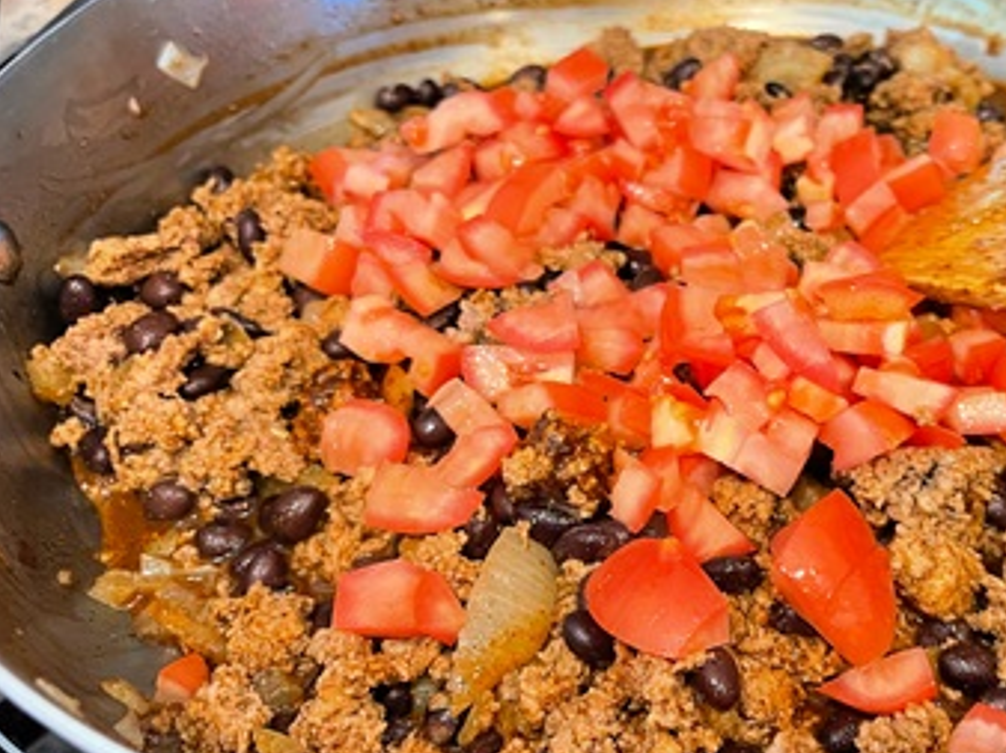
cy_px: 371
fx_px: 1075
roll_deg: +5.2
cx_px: 708
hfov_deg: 48.9
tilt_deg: -43.9
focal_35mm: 37
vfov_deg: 38.6
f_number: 1.6
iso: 500
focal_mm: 5.1
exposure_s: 1/40
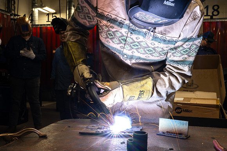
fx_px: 249
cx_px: 106
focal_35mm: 40
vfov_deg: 33.8
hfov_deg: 48.9
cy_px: 81
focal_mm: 37
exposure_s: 1/10
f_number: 13
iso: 50
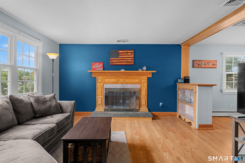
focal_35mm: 20
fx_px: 136
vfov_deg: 61.9
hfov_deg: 84.0
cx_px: 122
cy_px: 82
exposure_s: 1/1.25
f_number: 9
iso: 320
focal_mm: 20
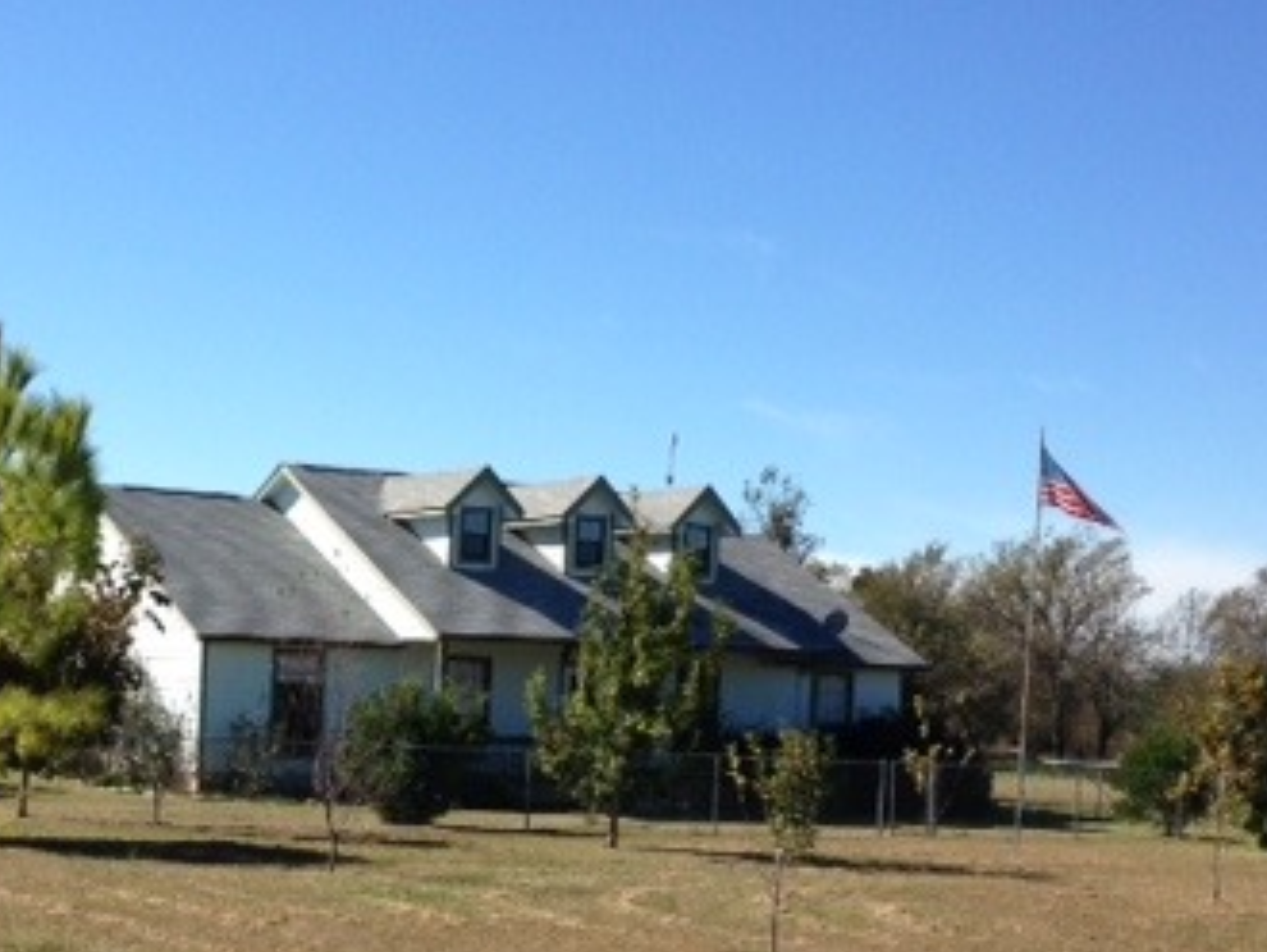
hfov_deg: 30.2
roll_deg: -3.0
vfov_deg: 22.8
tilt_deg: -0.4
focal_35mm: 64
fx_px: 2344
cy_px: 672
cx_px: 495
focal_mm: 4.12
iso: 50
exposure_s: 1/1466
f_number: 2.4
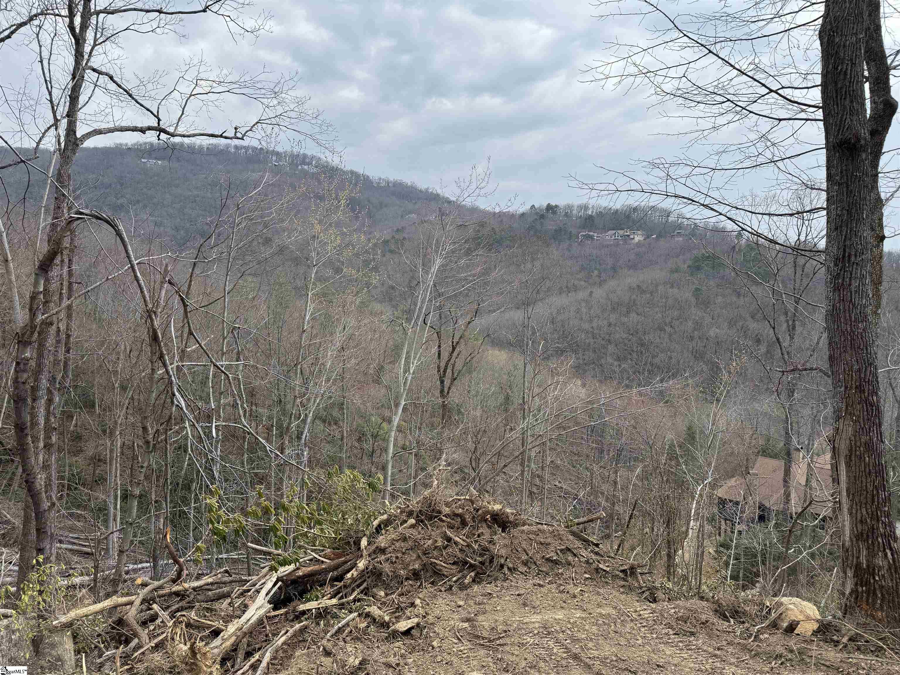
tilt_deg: -3.8
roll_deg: -0.6
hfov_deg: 71.6
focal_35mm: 24
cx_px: 450
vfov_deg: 56.8
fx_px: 624
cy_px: 338
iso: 80
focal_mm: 6.76
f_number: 1.78
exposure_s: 1/2604
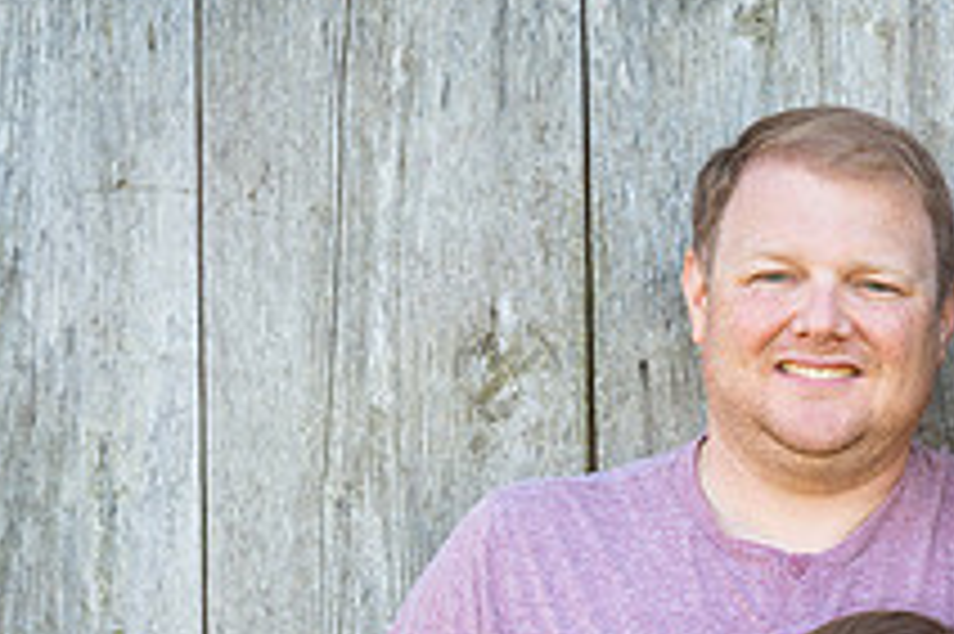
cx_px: 1058
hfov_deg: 14.9
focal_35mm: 134
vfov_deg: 10.1
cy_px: 733
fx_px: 3548
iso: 125
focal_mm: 49
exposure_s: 1/100
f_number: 5
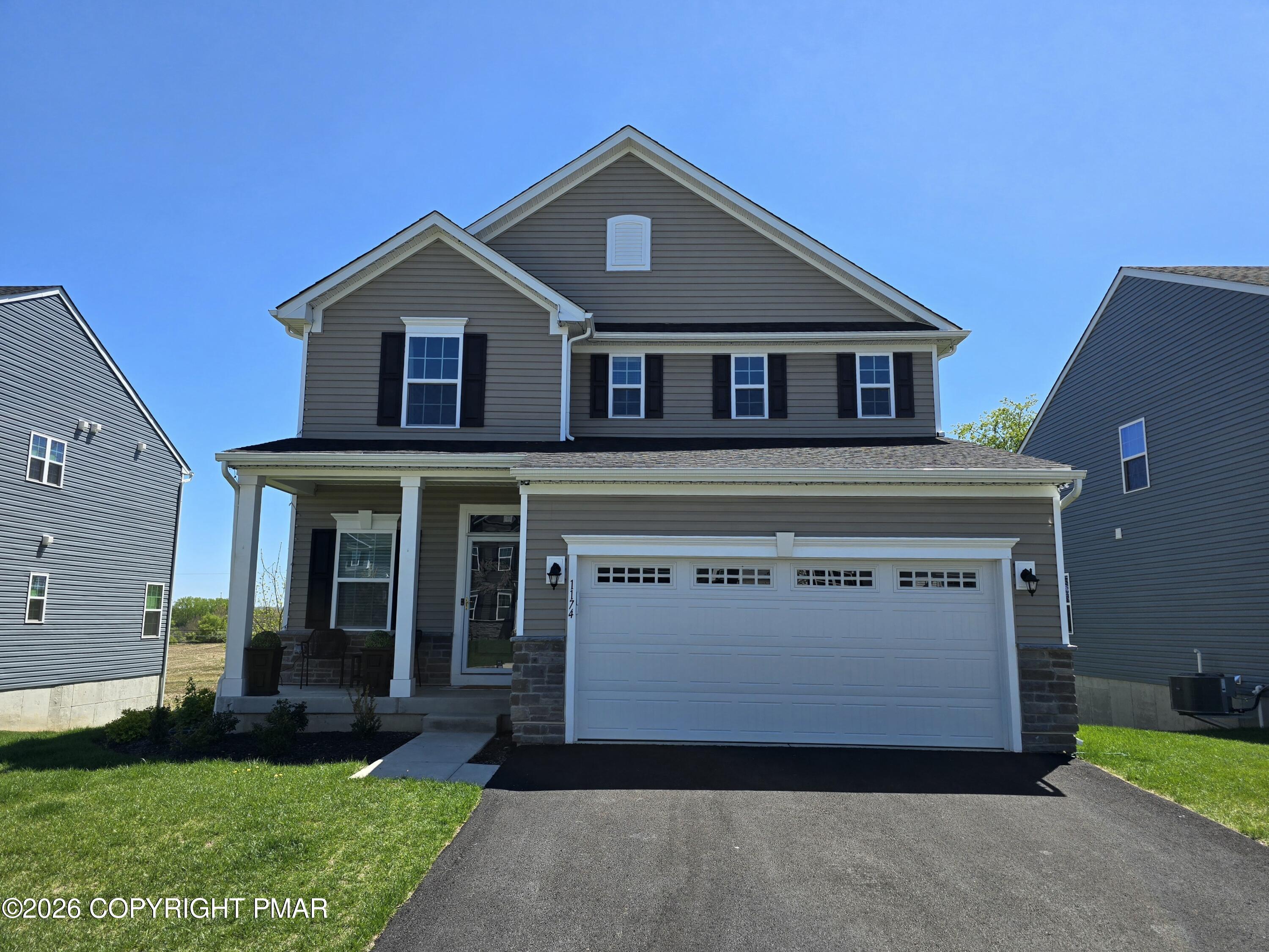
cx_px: 634
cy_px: 476
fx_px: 843
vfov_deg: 58.9
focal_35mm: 23
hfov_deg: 73.9
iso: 12
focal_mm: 6.3
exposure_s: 1/625
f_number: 1.7
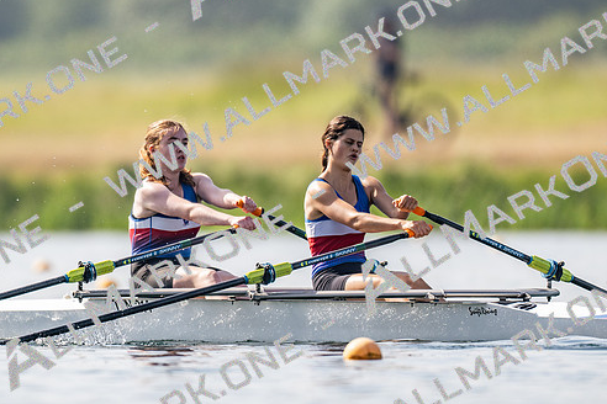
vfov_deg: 1.3
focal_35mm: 1060
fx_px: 17871
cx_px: 255
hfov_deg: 1.9
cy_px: 201
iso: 140
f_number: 4
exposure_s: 1/2500
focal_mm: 600
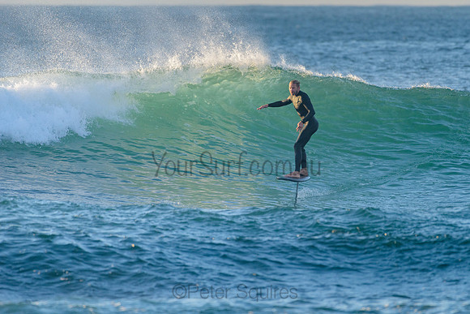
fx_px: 8006
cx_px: 286
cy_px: 126
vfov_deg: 2.2
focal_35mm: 613
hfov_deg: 3.4
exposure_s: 1/2000
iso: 900
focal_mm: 500
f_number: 5.6
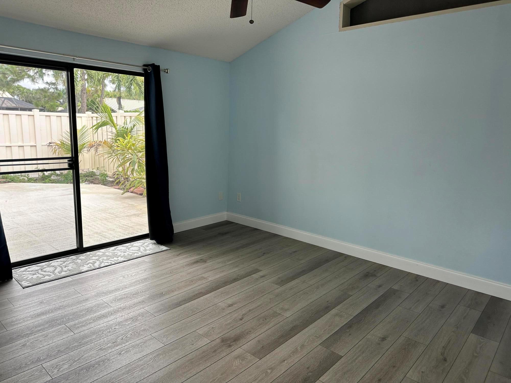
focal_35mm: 24
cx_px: 256
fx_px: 354
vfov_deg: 56.8
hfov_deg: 71.6
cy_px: 192
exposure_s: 1/120
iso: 80
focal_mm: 6.86
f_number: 1.78
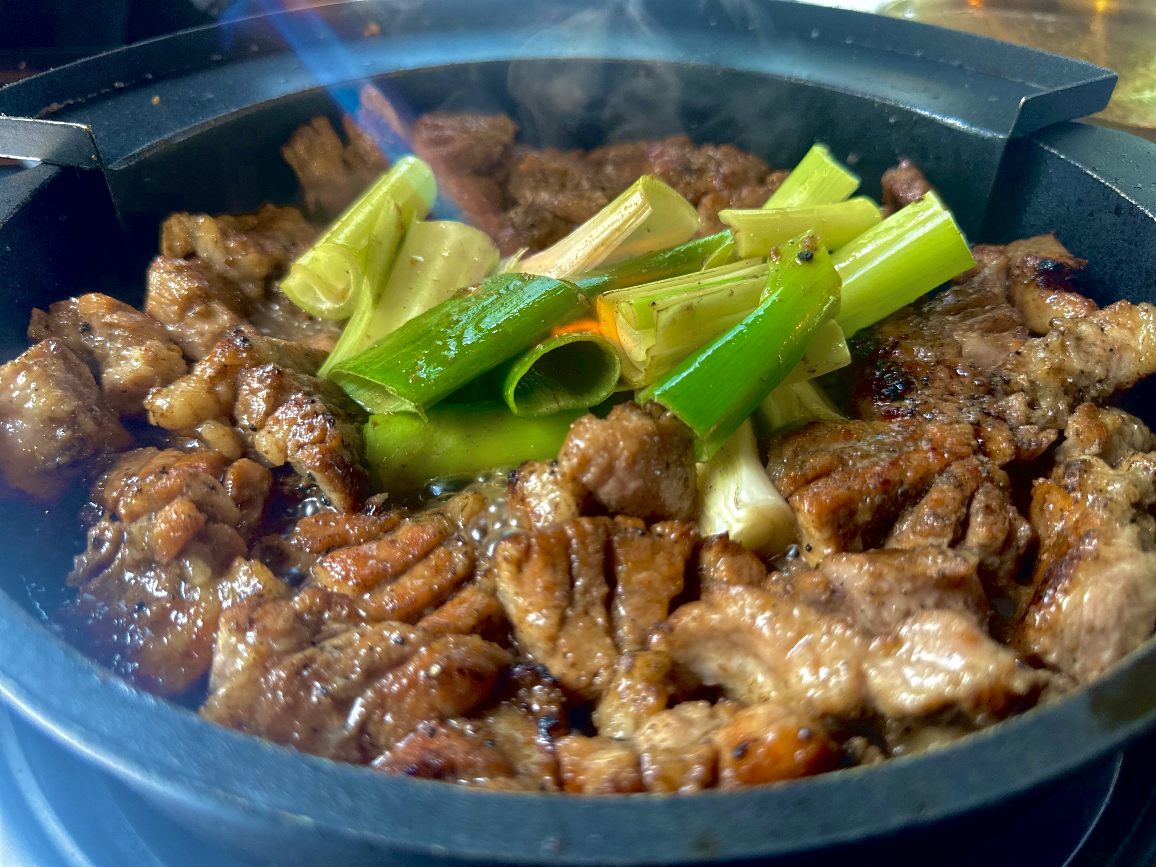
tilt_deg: -38.1
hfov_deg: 71.6
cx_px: 578
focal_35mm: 24
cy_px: 434
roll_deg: -1.4
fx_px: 801
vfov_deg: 56.8
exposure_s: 1/60
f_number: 1.78
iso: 125
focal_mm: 6.86
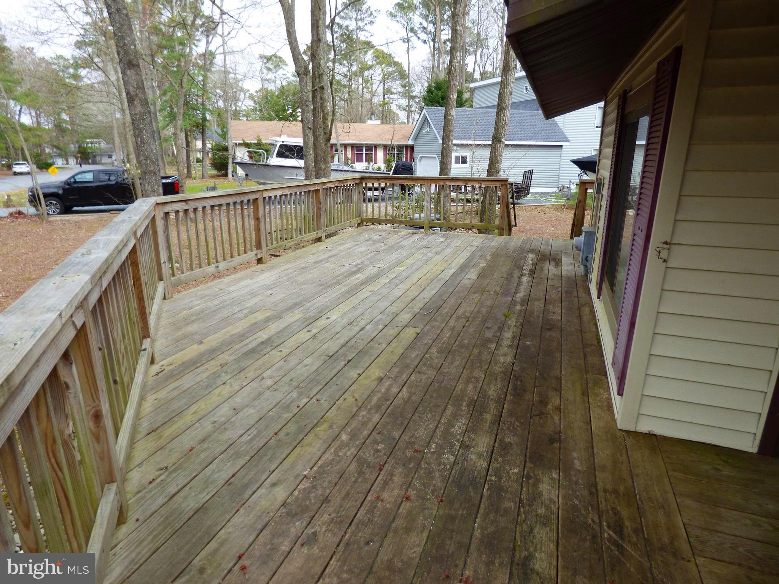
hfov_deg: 81.7
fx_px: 450
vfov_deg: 66.0
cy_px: 292
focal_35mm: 20
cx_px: 390
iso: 100
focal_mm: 3.58
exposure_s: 1/500
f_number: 2.8
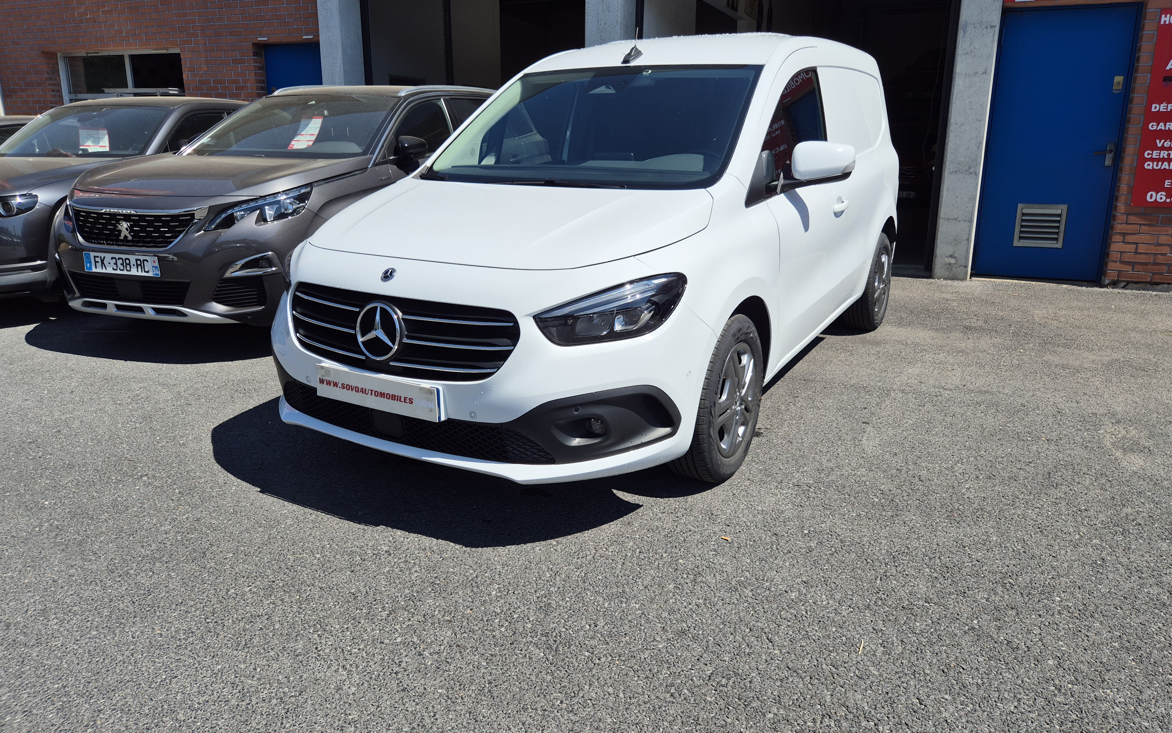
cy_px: 334
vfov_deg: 49.2
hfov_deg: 72.5
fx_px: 799
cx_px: 589
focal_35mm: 25
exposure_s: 1/2592
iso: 25
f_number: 1.8
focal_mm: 5.4
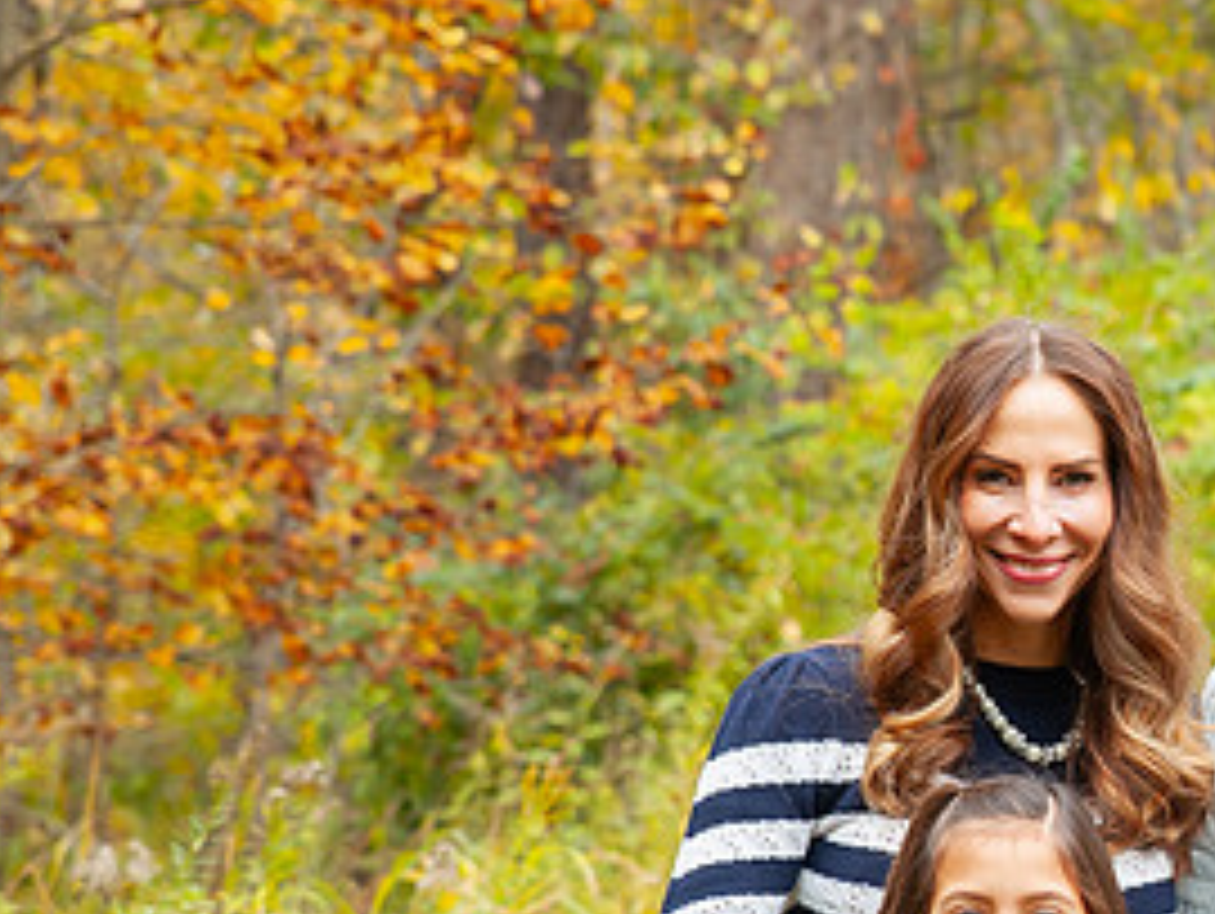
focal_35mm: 164
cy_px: 720
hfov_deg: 11.8
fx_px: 5761
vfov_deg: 9.0
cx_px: 1361
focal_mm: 68
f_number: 4.5
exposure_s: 1/160
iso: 400
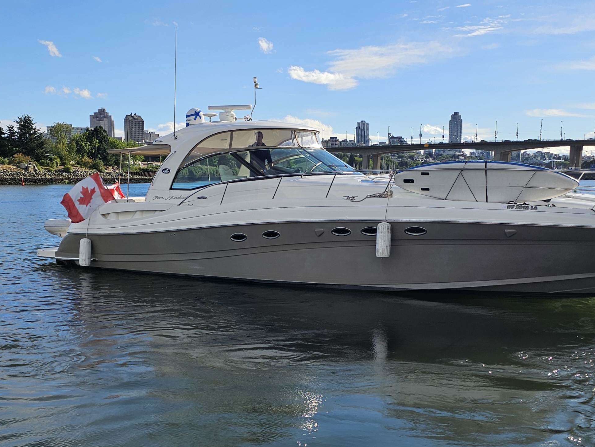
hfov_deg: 49.8
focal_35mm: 37
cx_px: 363
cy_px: 210
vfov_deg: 38.7
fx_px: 636
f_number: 1.7
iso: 10
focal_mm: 6.3
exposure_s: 1/909
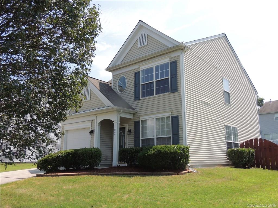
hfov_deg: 55.4
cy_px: 104
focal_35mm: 33
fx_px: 265
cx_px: 139
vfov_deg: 42.9
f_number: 3.2
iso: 100
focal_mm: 5.8
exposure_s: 1/800
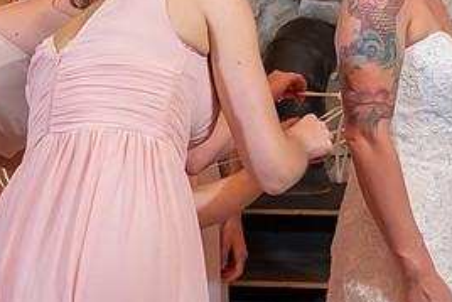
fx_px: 1018
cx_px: 215
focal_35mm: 81
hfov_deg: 25.0
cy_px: 48
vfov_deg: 16.7
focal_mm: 34
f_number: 4
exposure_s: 1/200
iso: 2000
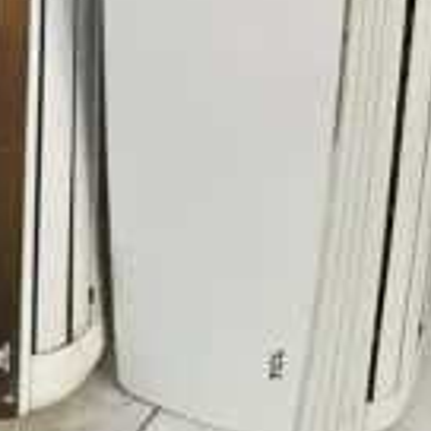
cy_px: -152
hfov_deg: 28.3
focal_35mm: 60
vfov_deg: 24.4
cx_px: 130
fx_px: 845
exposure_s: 1/142
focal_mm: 4.71
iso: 70
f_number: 1.79
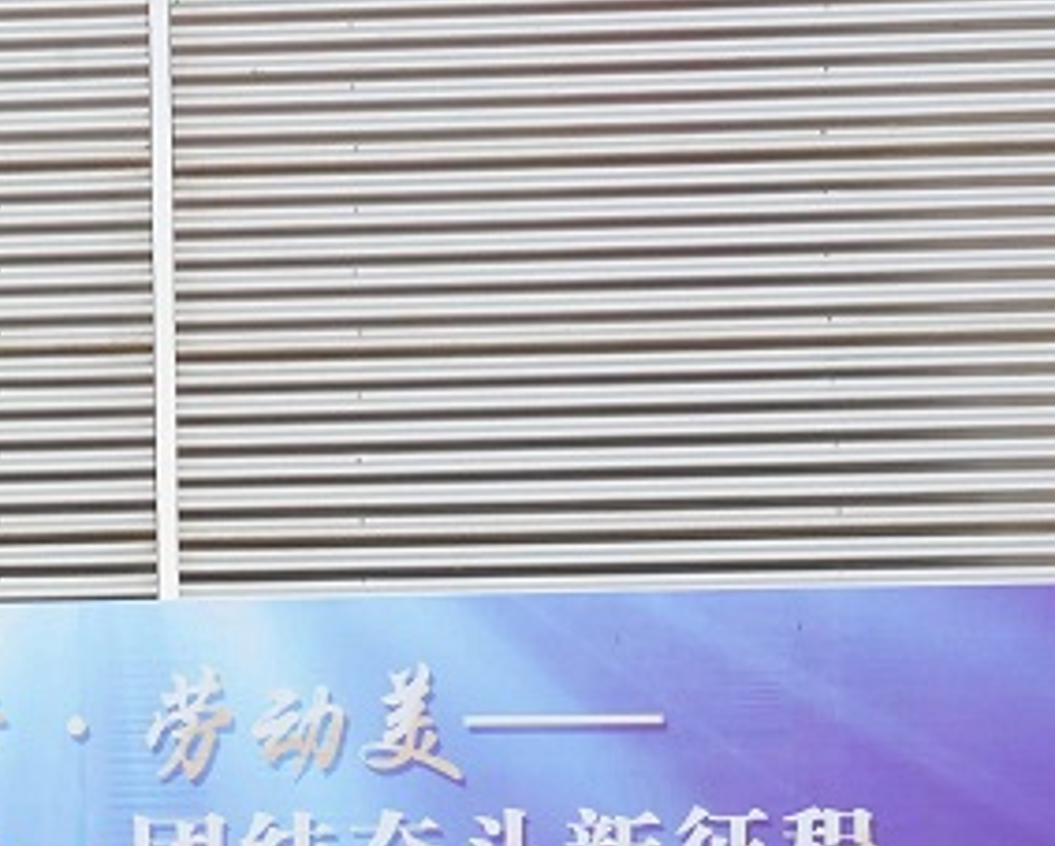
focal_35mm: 96
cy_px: 1155
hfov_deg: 19.2
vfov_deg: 15.2
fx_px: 3001
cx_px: -71
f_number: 16
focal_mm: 29
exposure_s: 1/100
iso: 2500
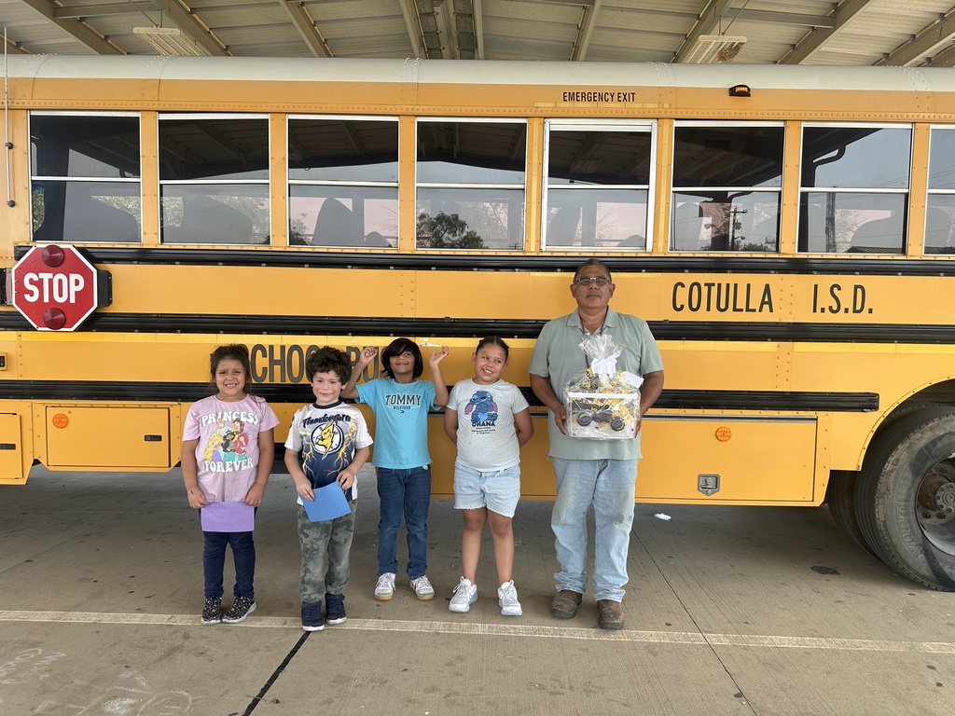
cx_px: 478
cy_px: 358
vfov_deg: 56.8
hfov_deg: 71.6
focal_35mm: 24
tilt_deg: -2.7
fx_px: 662
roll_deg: -1.7
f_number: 1.78
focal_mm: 6.86
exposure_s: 1/676
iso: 80
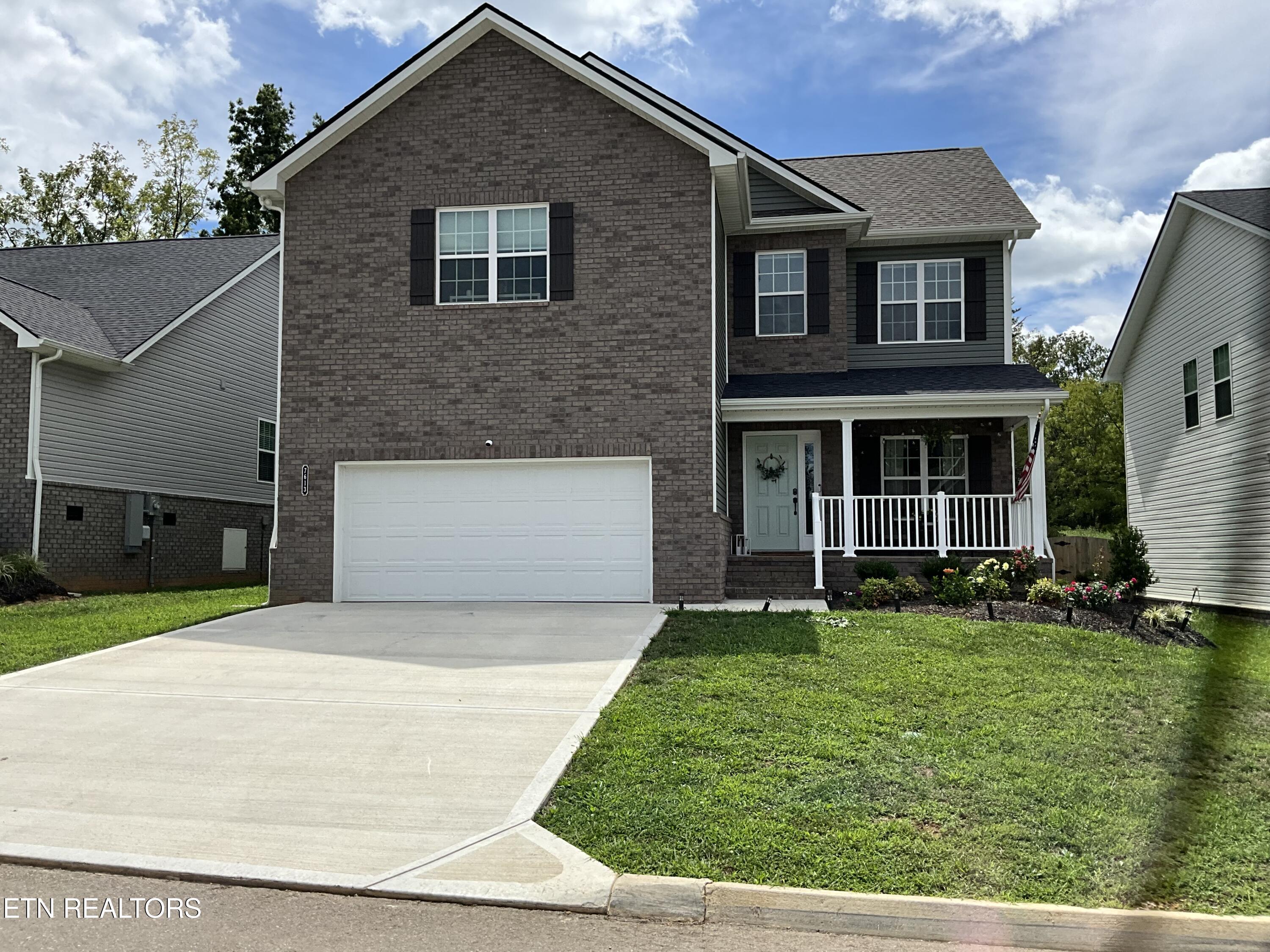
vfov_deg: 48.2
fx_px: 1064
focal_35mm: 29
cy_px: 476
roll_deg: -1.0
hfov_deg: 61.7
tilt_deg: +4.2
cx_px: 635
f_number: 1.8
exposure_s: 1/2538
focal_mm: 3
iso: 25
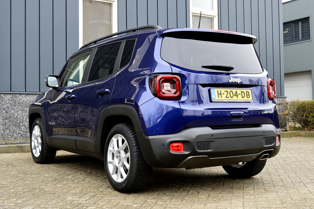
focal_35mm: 49
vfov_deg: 27.7
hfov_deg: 40.7
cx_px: 156
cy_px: 100
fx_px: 423
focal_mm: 31
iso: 800
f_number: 6.3
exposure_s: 1/60
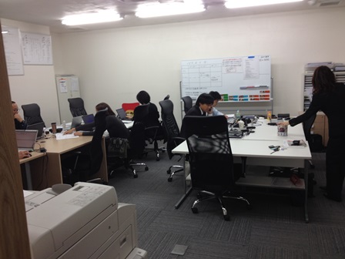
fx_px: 349
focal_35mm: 35
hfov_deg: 52.6
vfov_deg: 40.7
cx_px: 172
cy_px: 130
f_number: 2.4
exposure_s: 1/60
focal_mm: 4.28
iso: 64
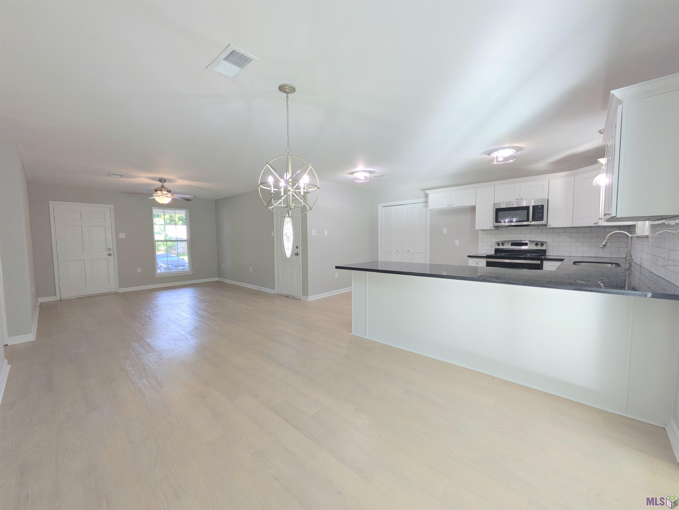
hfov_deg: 102.0
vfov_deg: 85.7
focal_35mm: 14
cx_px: 340
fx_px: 275
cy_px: 255
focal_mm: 1.83
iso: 63
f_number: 2.2
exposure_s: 1/120
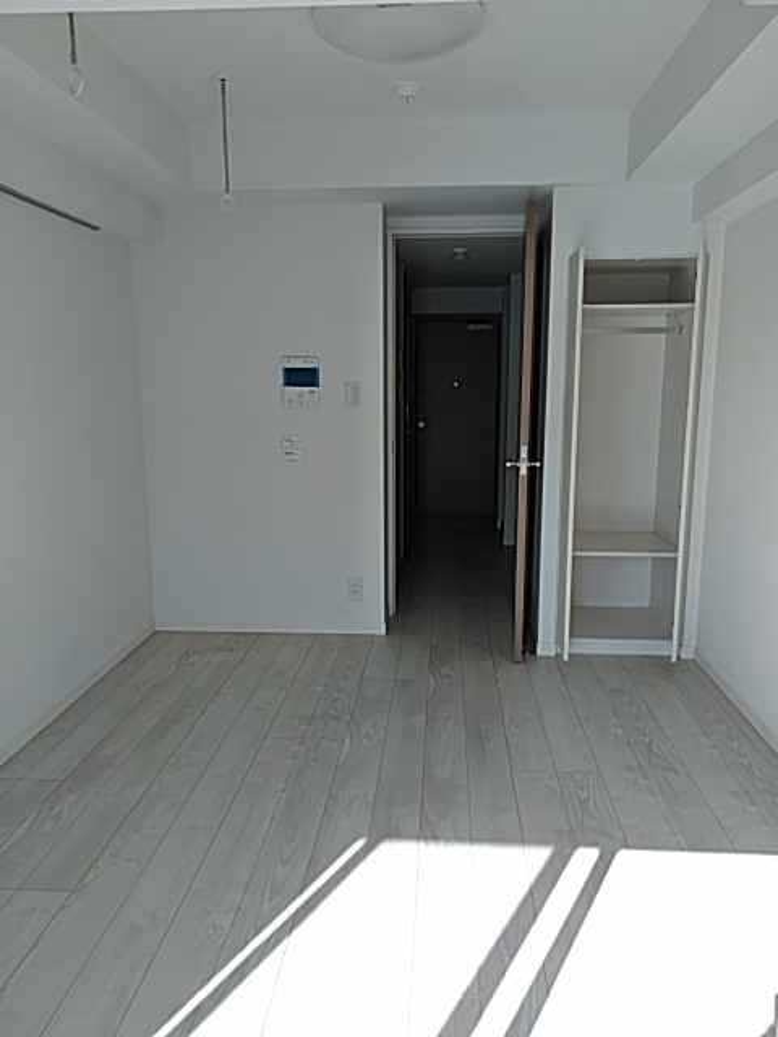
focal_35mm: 27
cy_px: 518
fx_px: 809
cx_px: 389
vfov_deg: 65.3
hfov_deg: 51.4
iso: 60
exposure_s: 1/311
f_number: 2.2
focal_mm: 3.46
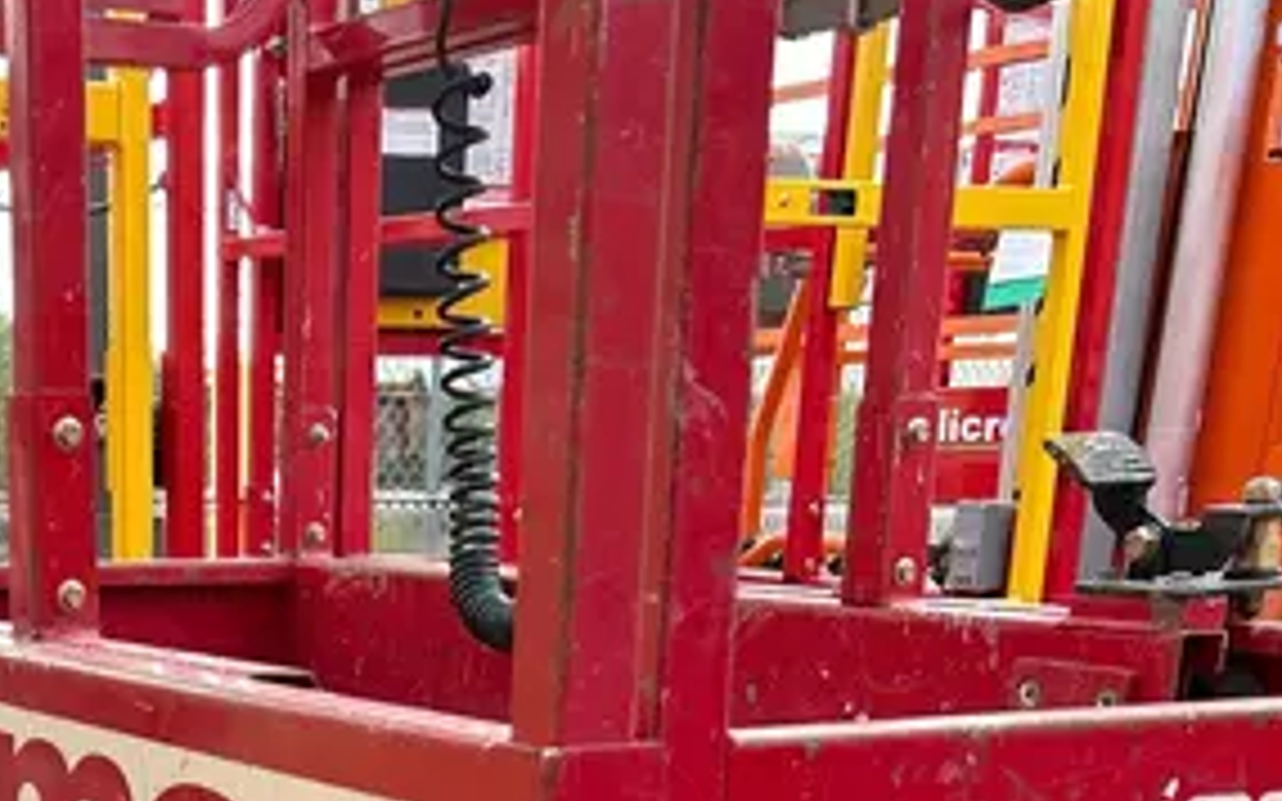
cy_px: 1406
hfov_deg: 28.2
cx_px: 202
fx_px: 2480
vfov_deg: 15.8
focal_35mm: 71
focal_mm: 5.7
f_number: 1.5
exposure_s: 1/304
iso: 50
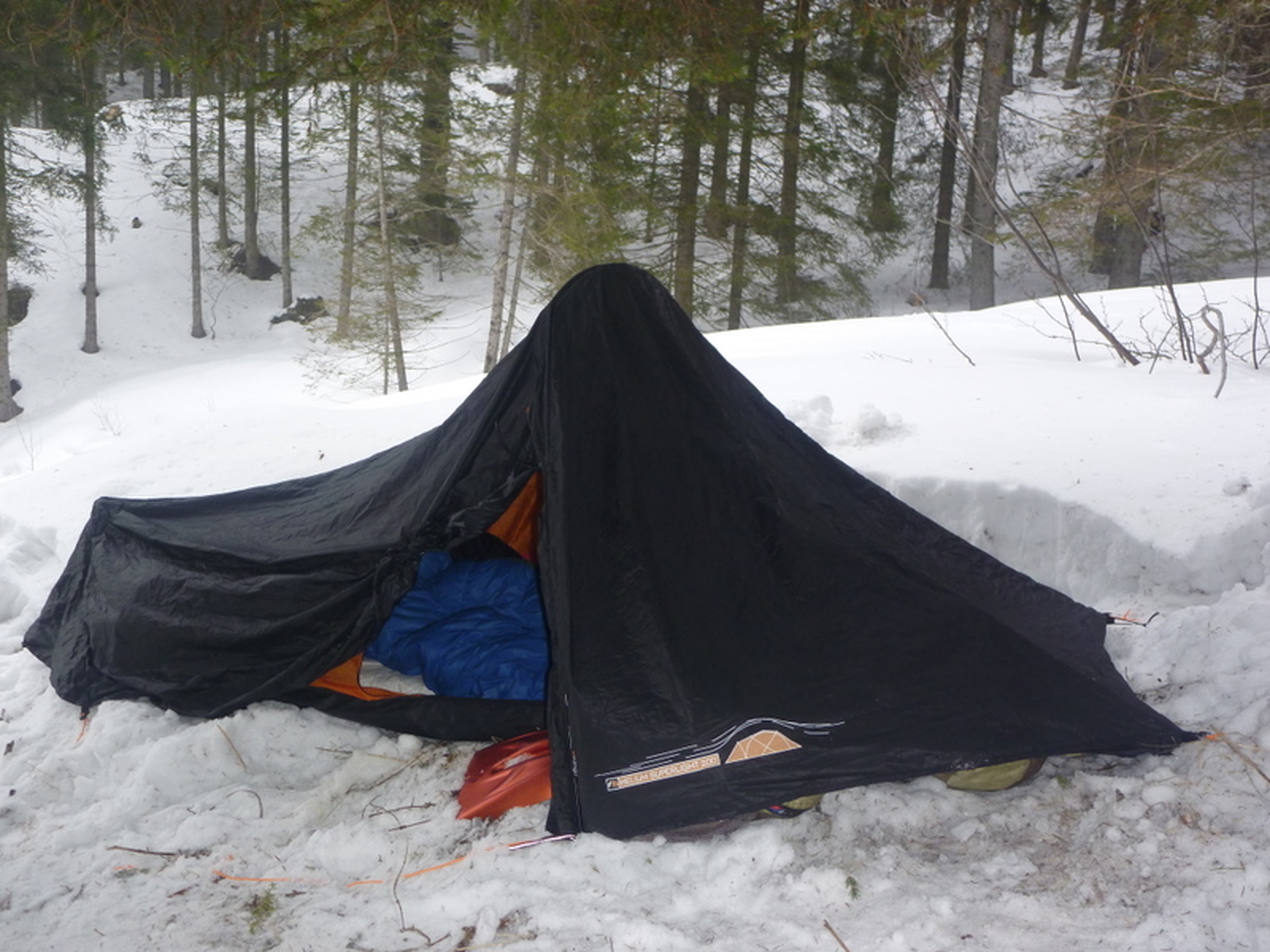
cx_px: 635
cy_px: 476
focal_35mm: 31
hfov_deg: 58.4
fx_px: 1137
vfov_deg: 45.4
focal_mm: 5.5
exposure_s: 1/30
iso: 160
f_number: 3.5
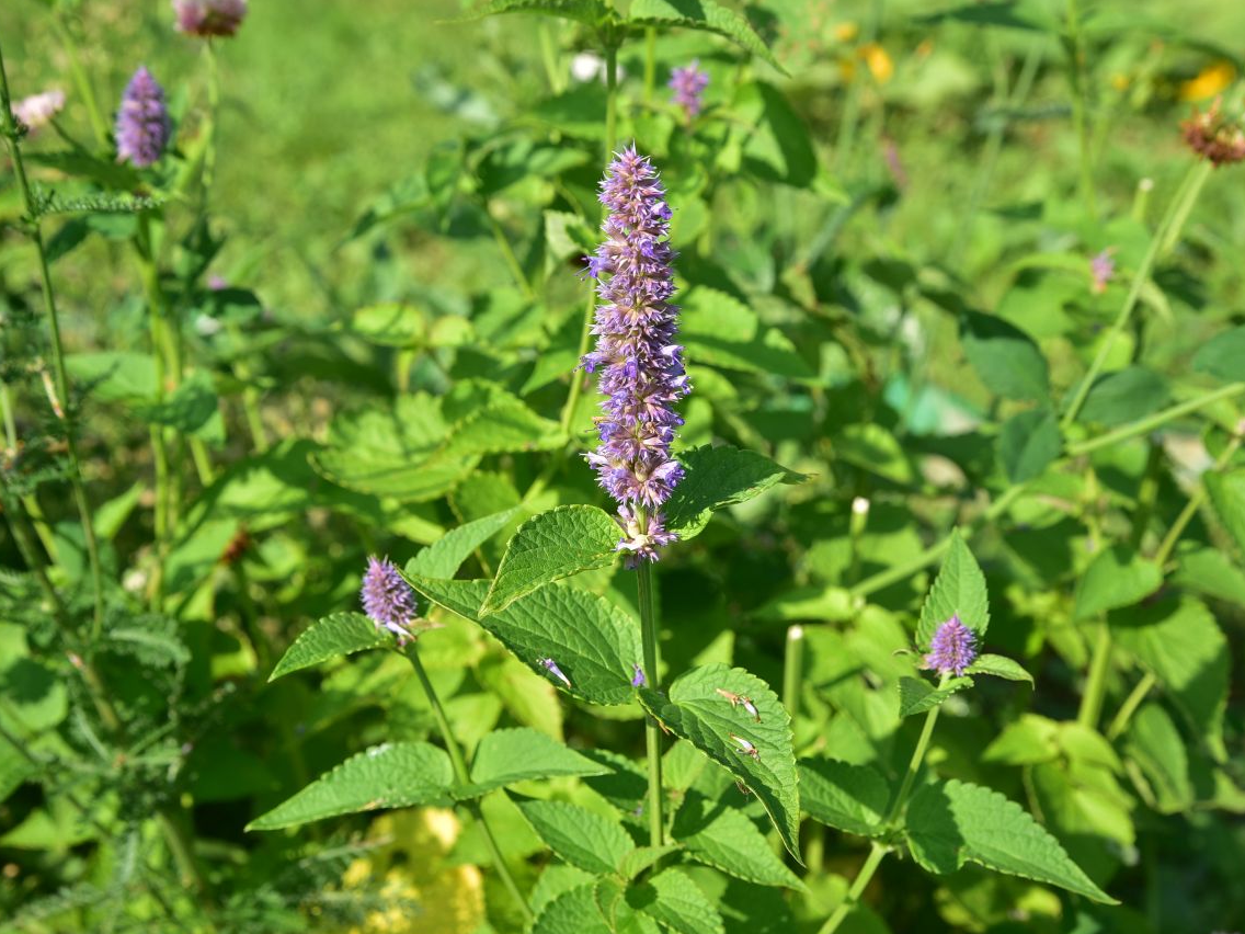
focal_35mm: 55
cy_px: 471
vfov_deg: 26.6
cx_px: 631
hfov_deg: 34.9
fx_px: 1978
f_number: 10
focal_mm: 50
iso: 125
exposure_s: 1/125
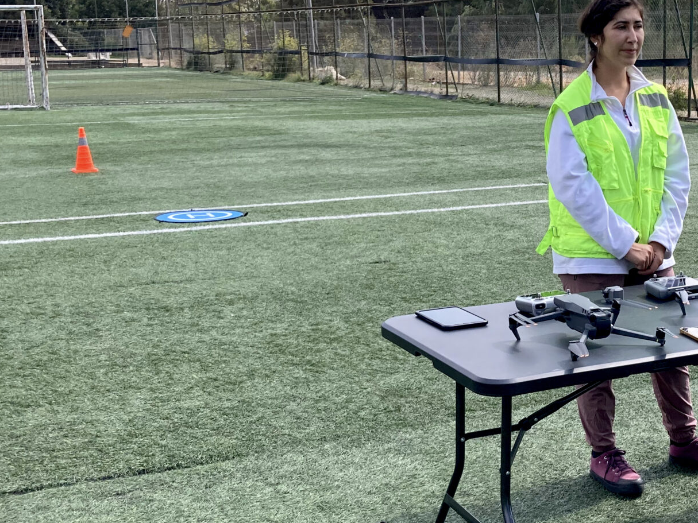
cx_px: 573
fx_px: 1190
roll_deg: +1.1
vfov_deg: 24.8
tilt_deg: -6.4
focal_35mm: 59
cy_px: 234
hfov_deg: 31.7
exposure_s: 1/1156
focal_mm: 3.99
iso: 20
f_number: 1.8
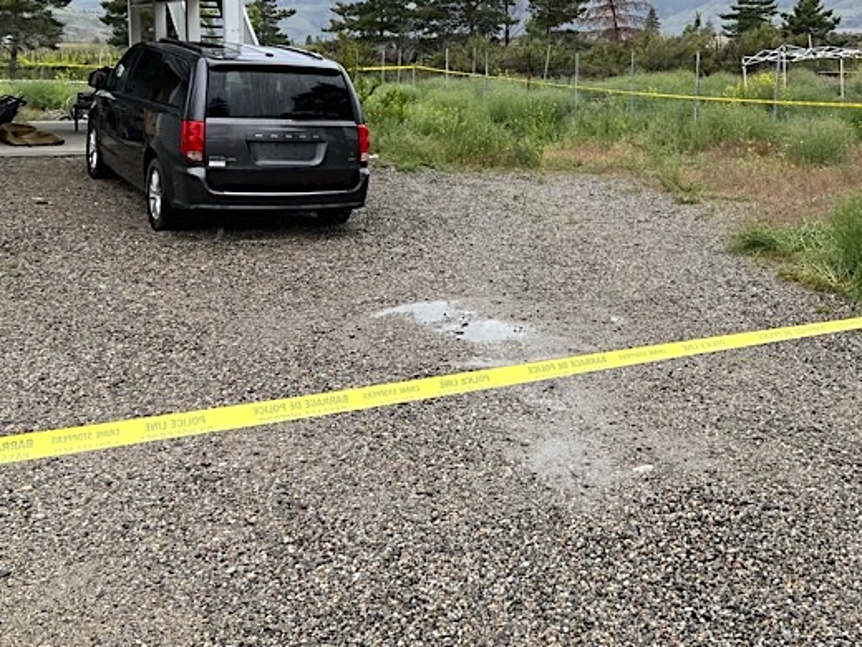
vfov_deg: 28.7
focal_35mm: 50
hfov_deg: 37.8
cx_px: 577
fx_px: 1245
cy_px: 166
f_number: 1.5
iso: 50
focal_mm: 5.7
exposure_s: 1/2165
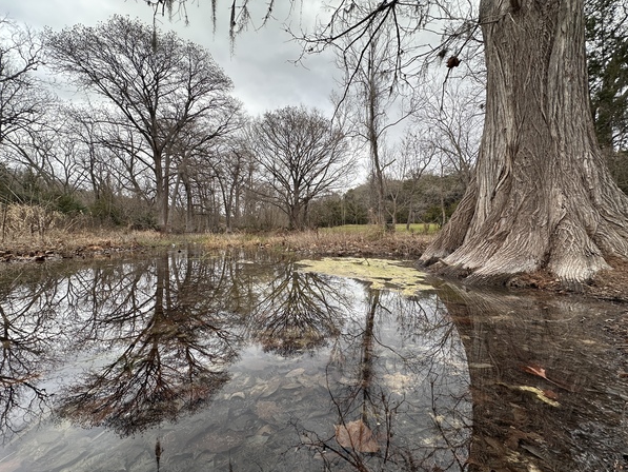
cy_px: 243
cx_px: 312
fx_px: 272
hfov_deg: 98.2
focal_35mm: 15
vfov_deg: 81.7
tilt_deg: -1.9
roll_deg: -0.9
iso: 40
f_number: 2.2
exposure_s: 1/393
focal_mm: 2.22
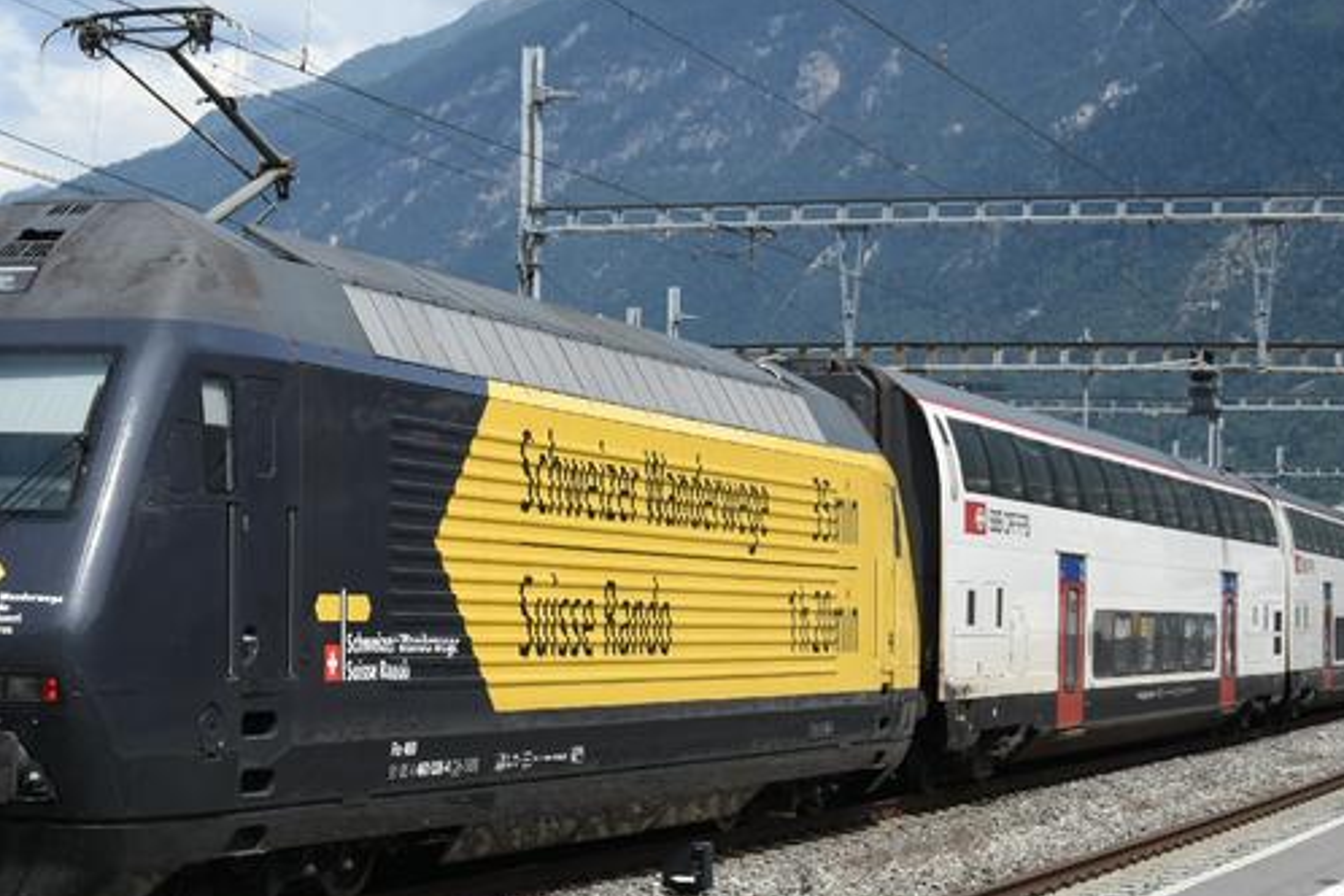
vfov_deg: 16.6
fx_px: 3061
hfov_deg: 24.7
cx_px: 515
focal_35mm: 82
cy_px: 490
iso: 200
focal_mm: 34
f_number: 5.6
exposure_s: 1/1250
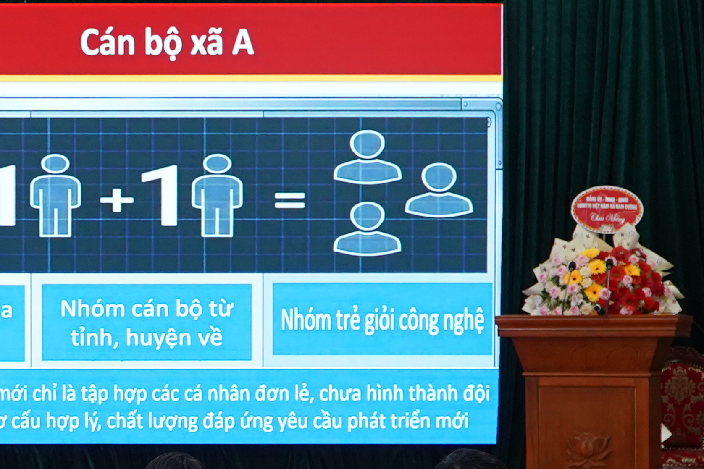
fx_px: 1975
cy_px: 402
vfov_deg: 13.5
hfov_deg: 19.9
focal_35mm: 101
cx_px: 95
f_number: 4
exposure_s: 1/160
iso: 1600
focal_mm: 29
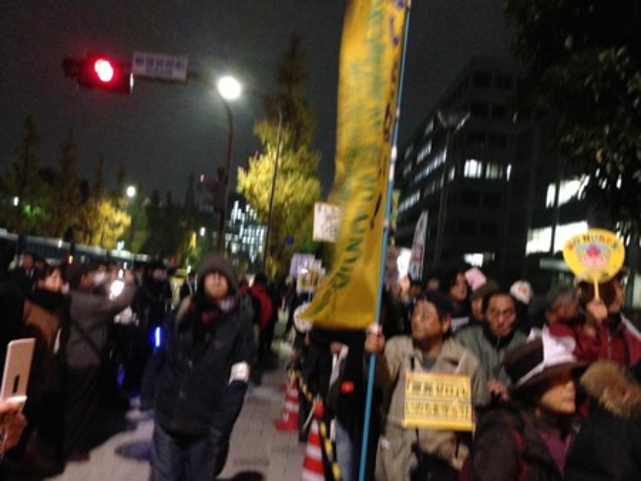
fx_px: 611
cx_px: 320
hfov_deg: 55.3
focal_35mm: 33
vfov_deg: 43.0
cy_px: 240
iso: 1000
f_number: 2.4
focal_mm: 4.13
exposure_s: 1/20
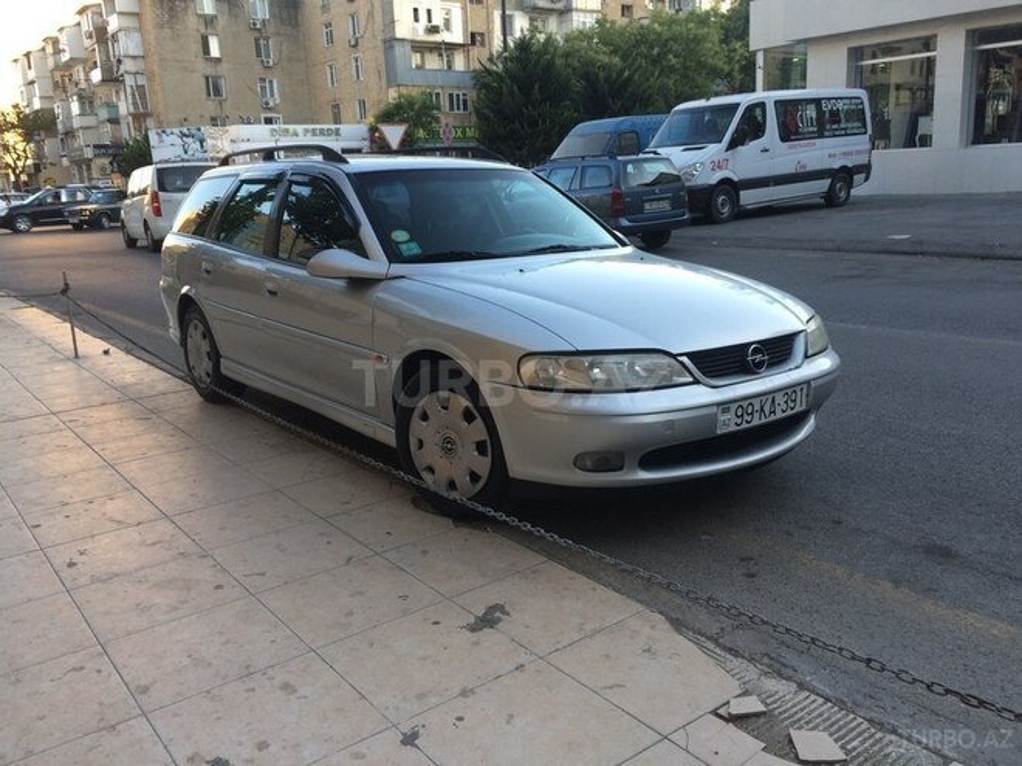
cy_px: 383
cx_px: 511
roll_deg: +1.5
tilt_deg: -14.0
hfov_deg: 61.7
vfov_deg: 48.2
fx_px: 856
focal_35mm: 29
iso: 32
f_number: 2.2
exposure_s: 1/100
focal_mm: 4.15
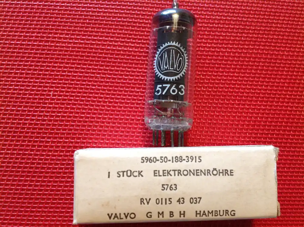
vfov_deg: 40.6
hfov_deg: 52.7
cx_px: 152
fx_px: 307
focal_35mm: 35
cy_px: 114
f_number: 2.4
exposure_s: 1/15
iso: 100
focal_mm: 4.28
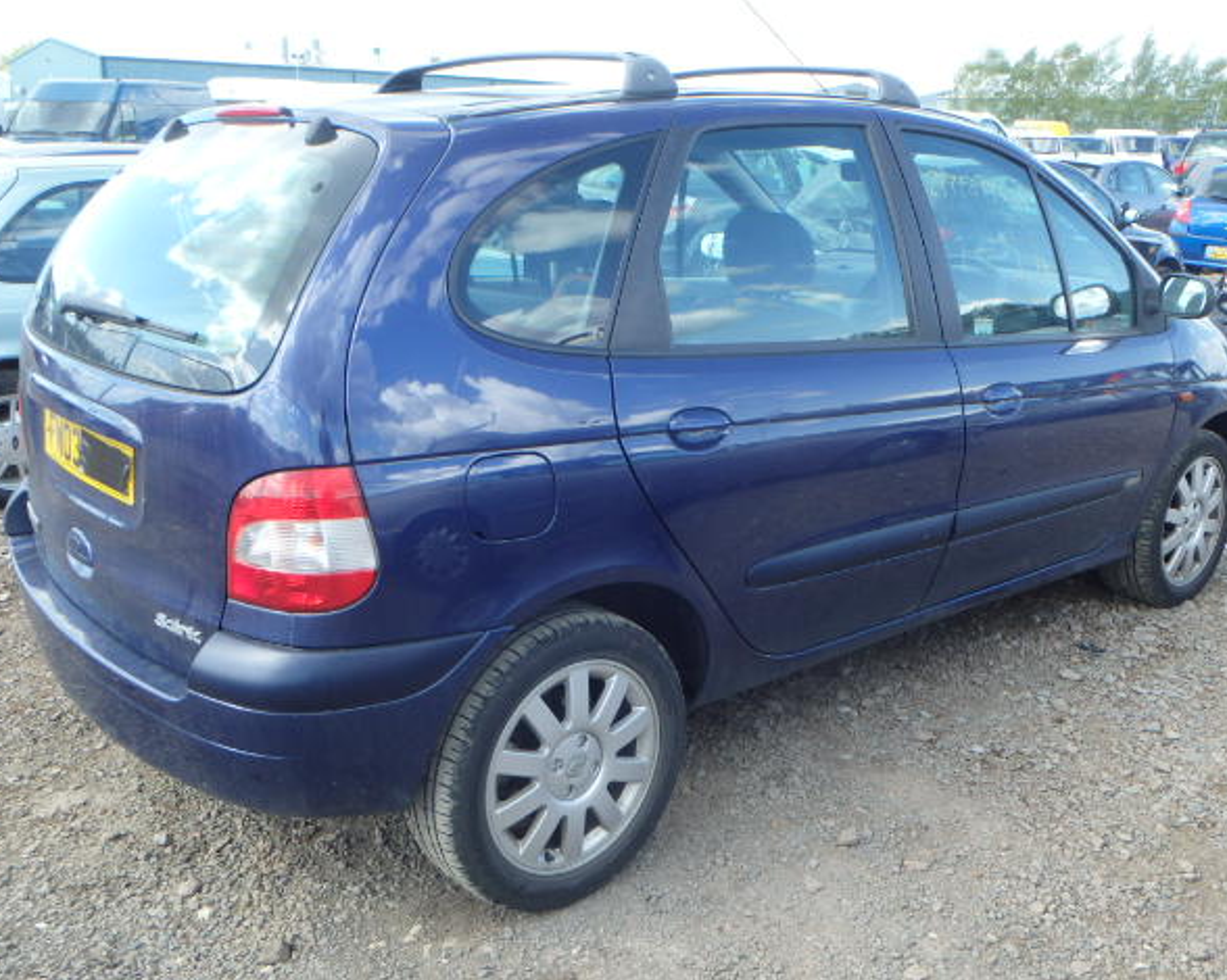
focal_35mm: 34
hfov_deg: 52.9
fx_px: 1234
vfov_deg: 43.3
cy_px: 482
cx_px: 603
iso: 125
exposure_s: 1/125
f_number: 4.2
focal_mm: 5.7
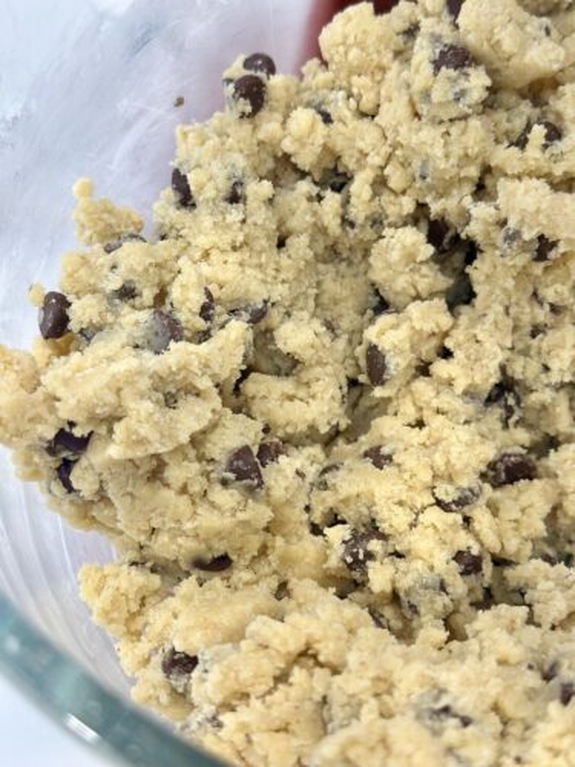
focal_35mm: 48
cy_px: 384
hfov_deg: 30.3
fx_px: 1063
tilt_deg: -60.0
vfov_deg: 39.7
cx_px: 288
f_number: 1.78
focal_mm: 6.86
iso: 160
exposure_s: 1/120
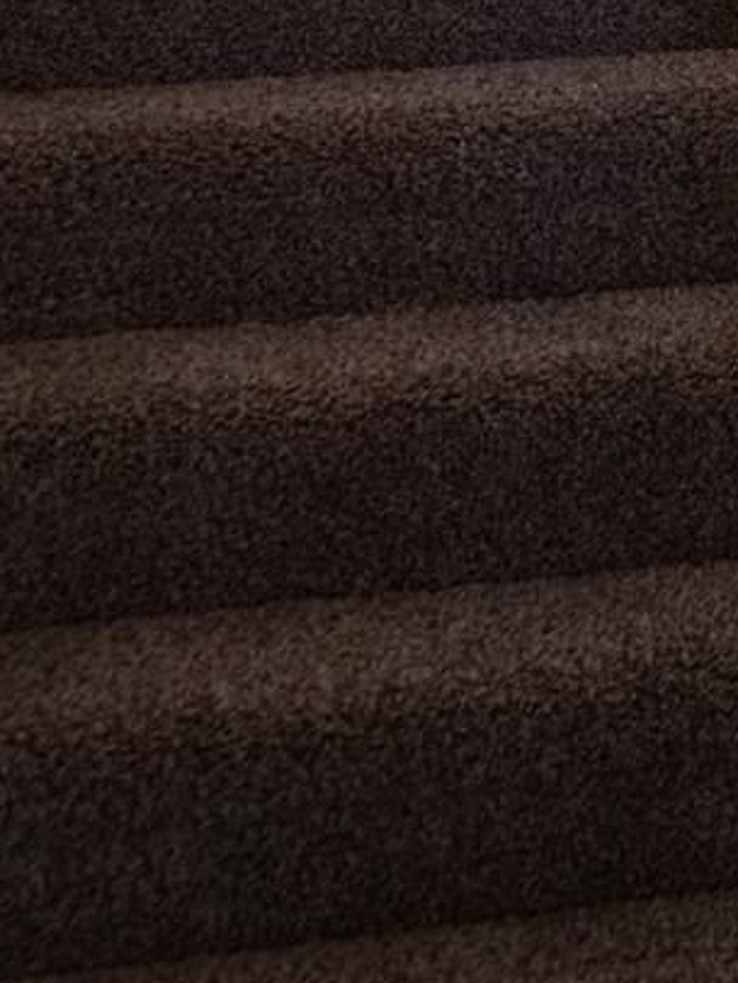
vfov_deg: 17.5
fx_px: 2898
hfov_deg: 13.6
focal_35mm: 102
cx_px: 1141
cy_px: -456
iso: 640
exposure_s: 1/160
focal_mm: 28
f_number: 4
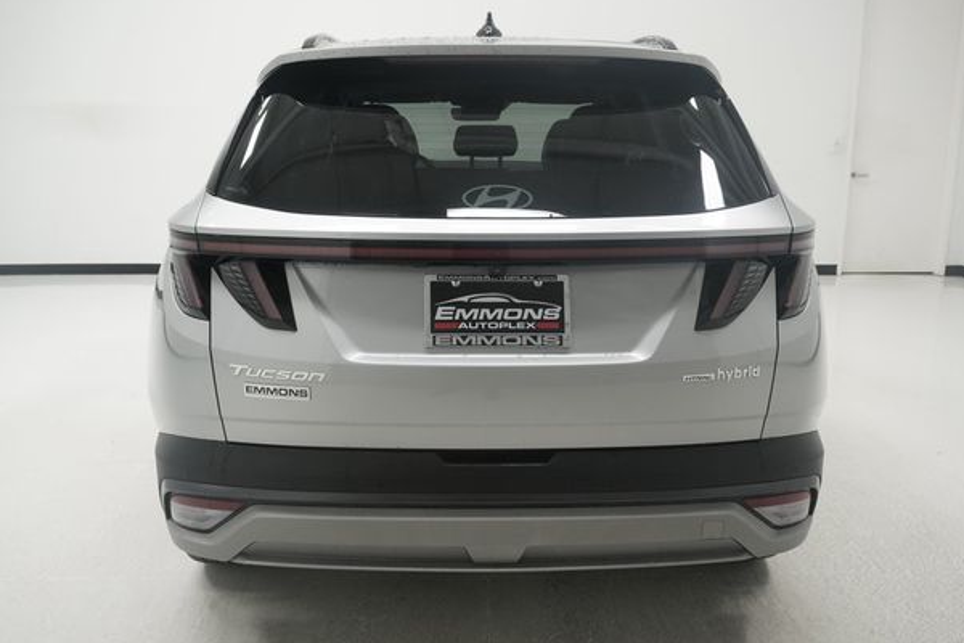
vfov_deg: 41.1
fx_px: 857
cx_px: 487
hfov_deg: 58.7
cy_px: 308
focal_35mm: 32
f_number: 5.6
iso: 800
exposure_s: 1/200
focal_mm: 20
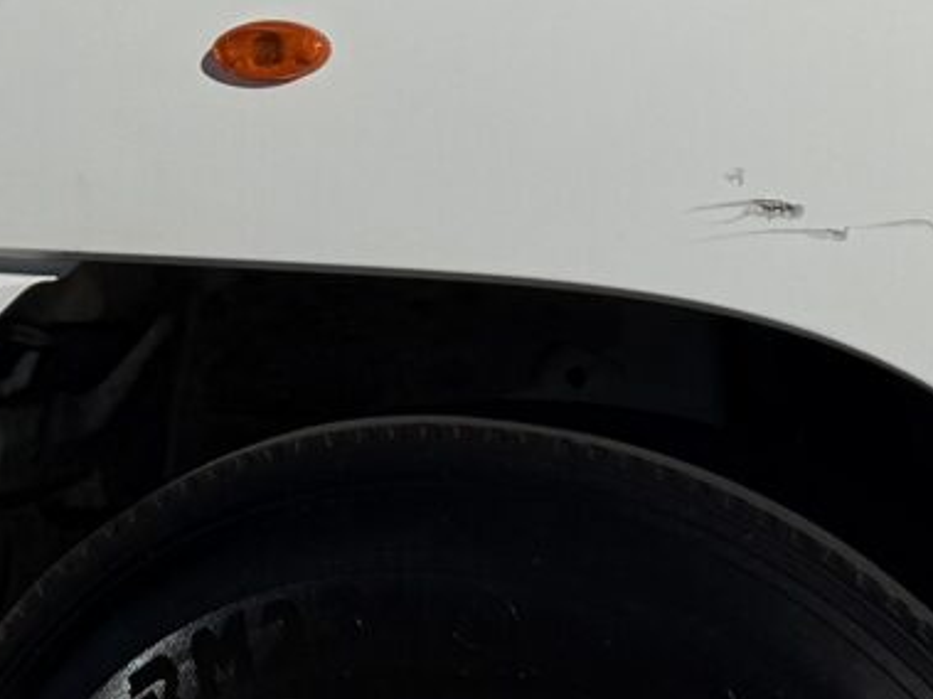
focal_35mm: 162
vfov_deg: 9.0
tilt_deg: +5.5
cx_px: -630
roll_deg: +0.2
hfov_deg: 11.5
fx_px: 4365
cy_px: -167
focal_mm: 6.76
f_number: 1.78
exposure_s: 1/14286
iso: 64
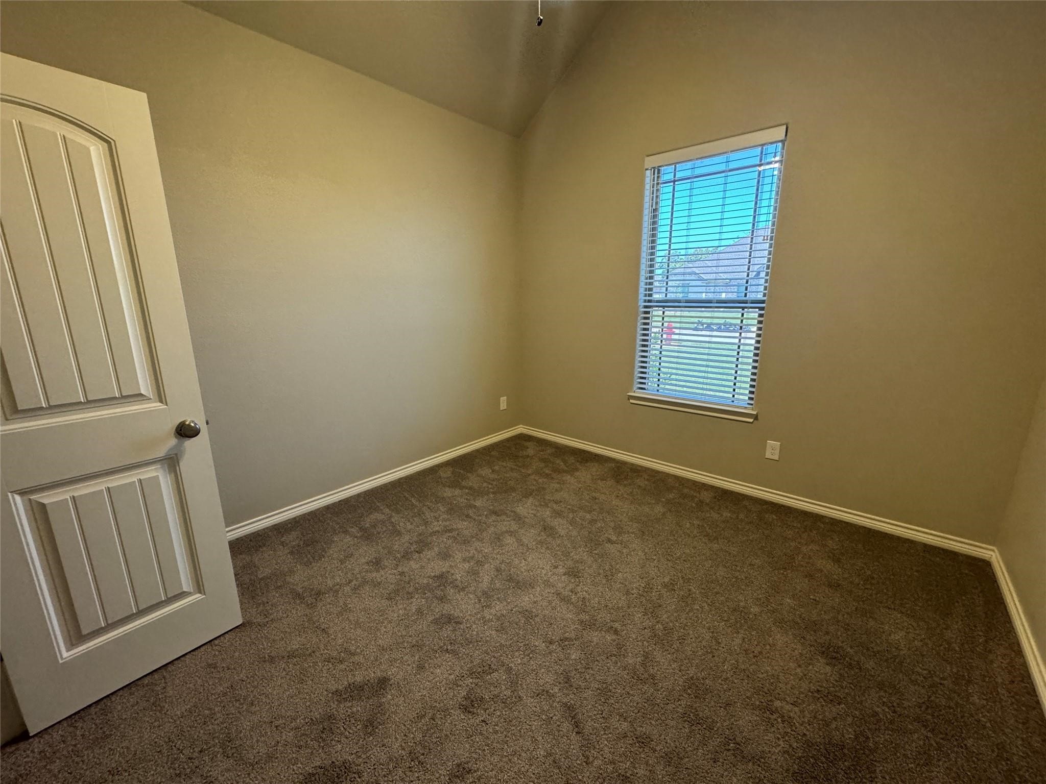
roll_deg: +1.3
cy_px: 392
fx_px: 423
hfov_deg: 102.1
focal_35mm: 14
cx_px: 523
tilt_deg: -11.0
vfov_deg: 85.7
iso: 320
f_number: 2.2
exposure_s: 1/60
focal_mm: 2.22
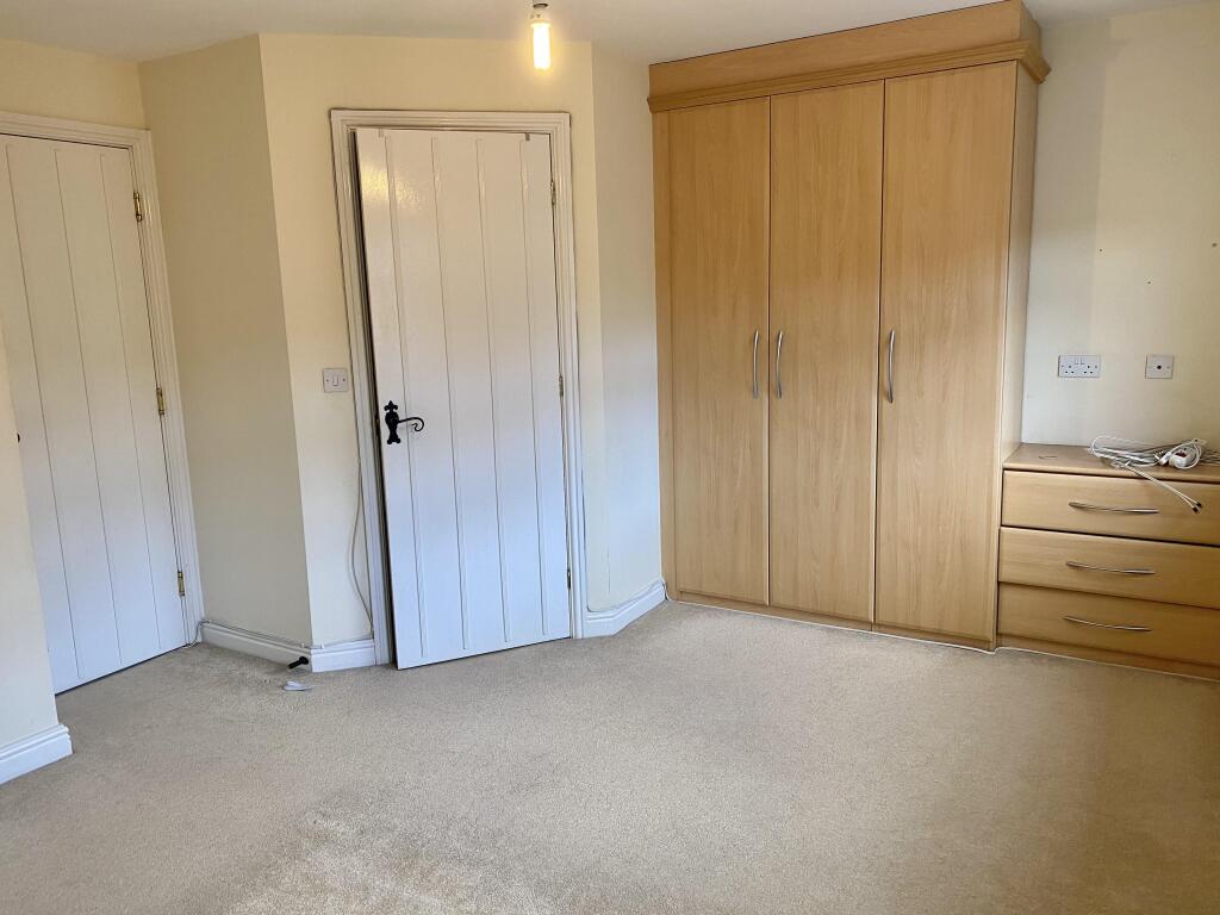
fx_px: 916
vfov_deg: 53.1
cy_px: 458
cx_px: 610
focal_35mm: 26
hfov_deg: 67.3
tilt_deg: -10.4
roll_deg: +1.2
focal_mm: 4.25
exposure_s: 1/50
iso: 80
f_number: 1.8
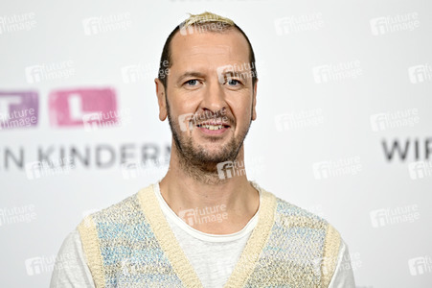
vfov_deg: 8.6
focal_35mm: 160
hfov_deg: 12.8
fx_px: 1919
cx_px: 216
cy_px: 144
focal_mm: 160
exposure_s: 1/640
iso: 1000
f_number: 2.8
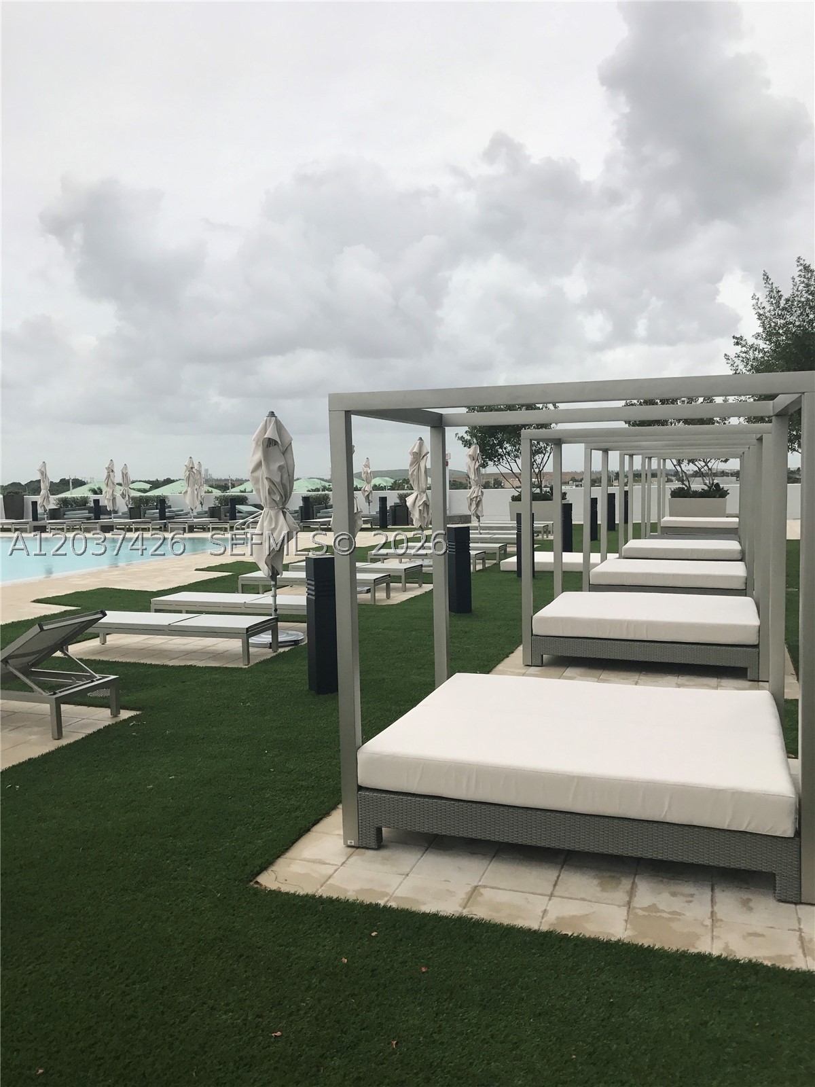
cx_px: 408
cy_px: 544
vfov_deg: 63.4
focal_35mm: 28
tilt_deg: -3.3
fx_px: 879
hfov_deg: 49.7
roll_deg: -0.2
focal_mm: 3.99
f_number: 1.8
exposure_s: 1/3425
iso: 20
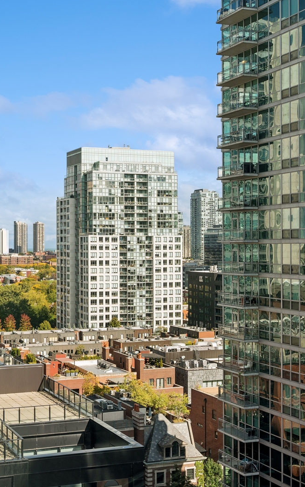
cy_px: 243
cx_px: 14
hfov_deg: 26.3
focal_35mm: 47
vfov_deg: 42.6
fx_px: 625
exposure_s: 1/80
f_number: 11
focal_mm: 30
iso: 100
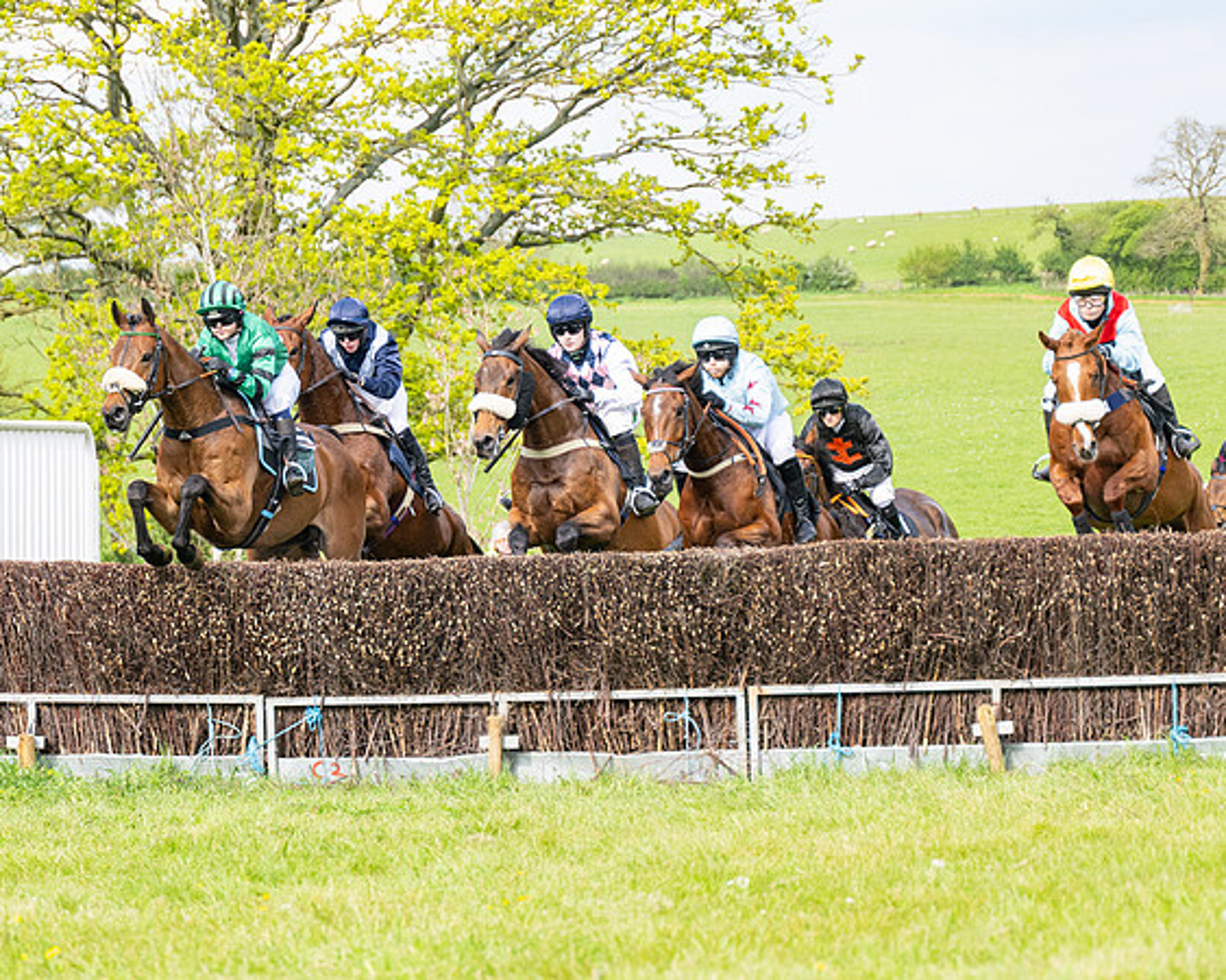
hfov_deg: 11.7
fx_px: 6008
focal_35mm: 166
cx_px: 535
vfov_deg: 9.3
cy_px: 490
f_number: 4
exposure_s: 1/2000
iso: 400
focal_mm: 98
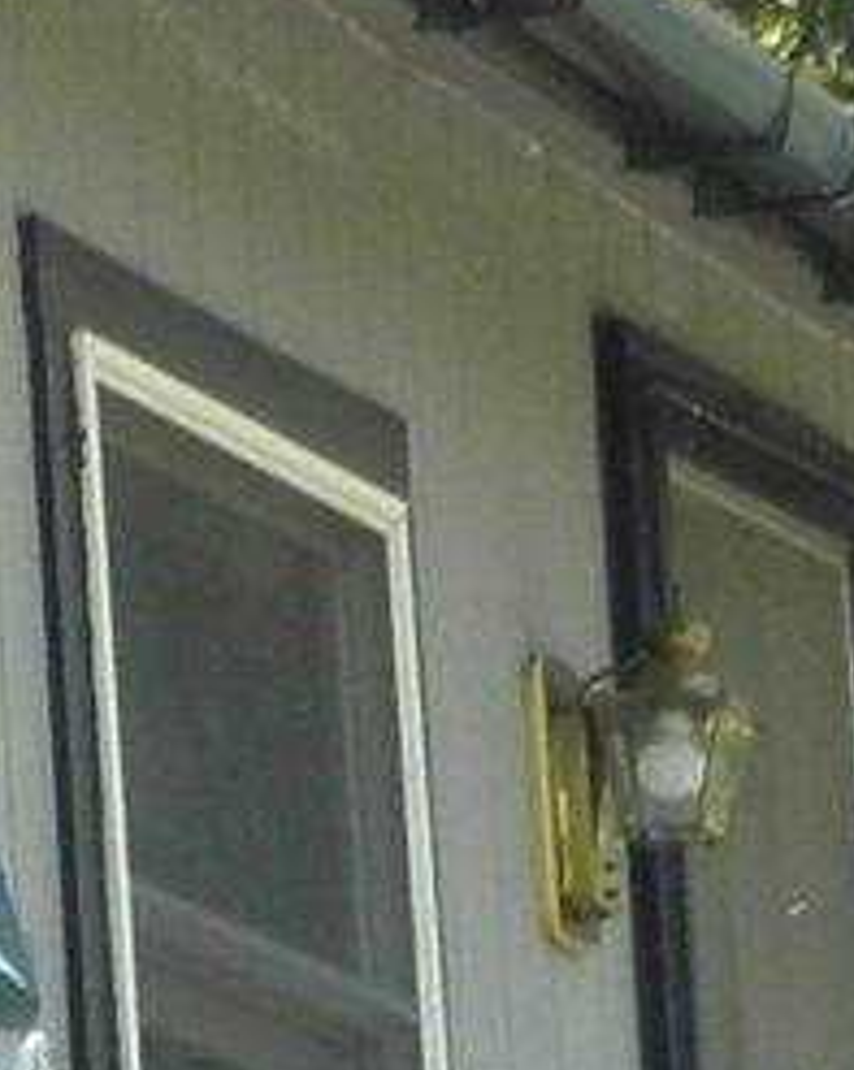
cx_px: -282
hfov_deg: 2.2
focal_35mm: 689
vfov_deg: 2.8
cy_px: 775
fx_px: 21809
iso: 100
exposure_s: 1/125
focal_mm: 12.2
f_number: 4.3
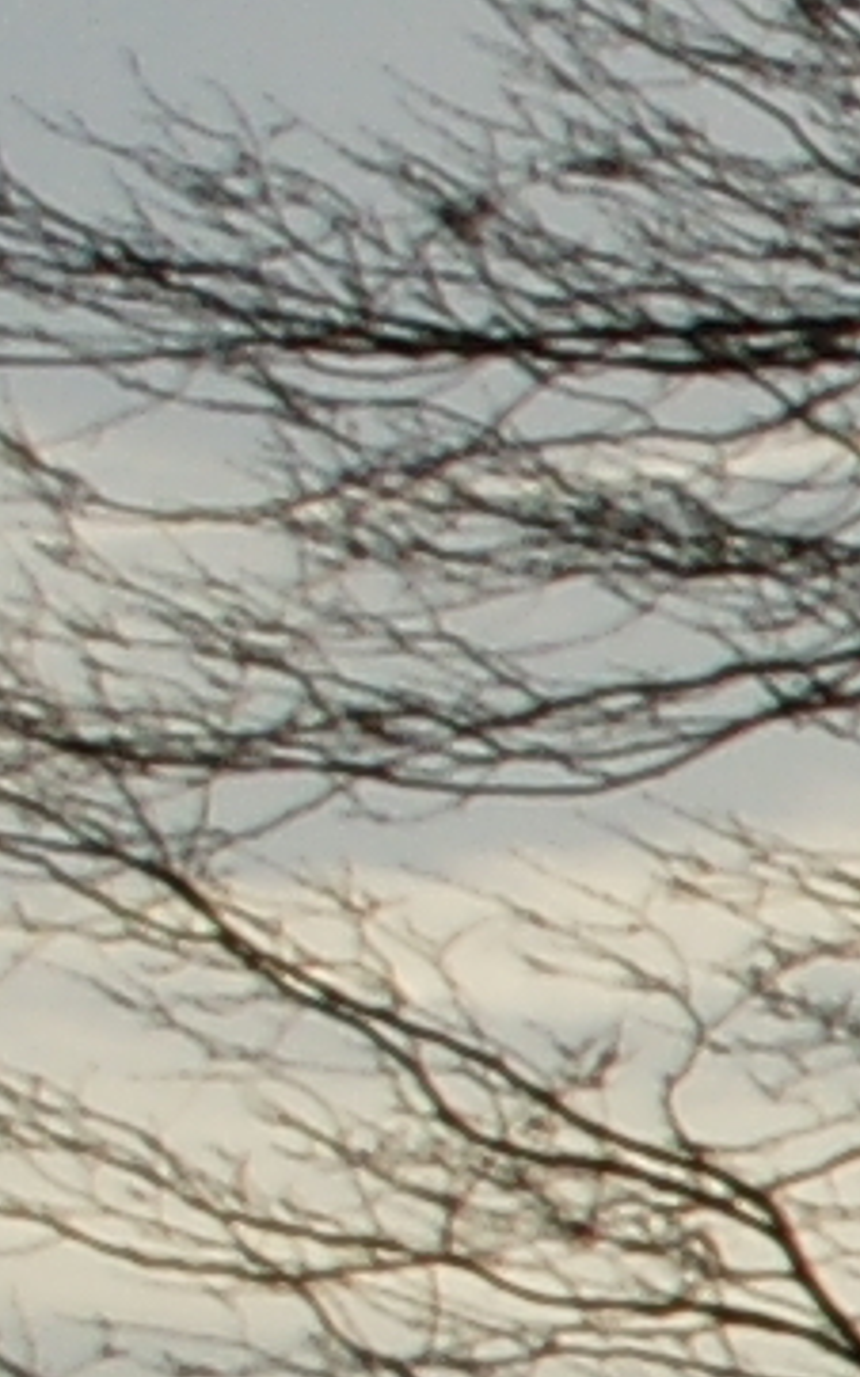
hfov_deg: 2.4
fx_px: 18953
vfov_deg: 4.1
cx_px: 6047
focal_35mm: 505
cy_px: 2324
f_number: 11
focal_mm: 28
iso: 200
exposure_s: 1/250
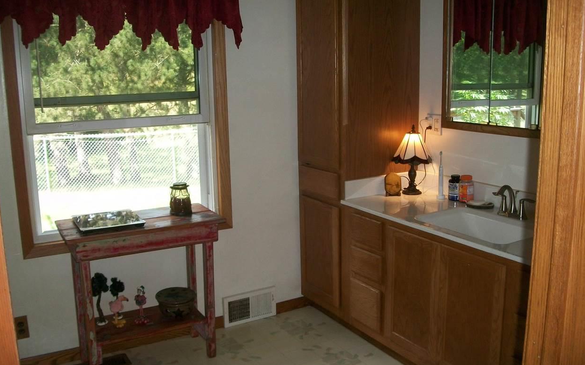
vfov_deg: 36.2
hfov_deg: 55.3
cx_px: 299
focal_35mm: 35
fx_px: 558
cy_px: 195
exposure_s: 1/60
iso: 80
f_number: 2.9
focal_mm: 5.7
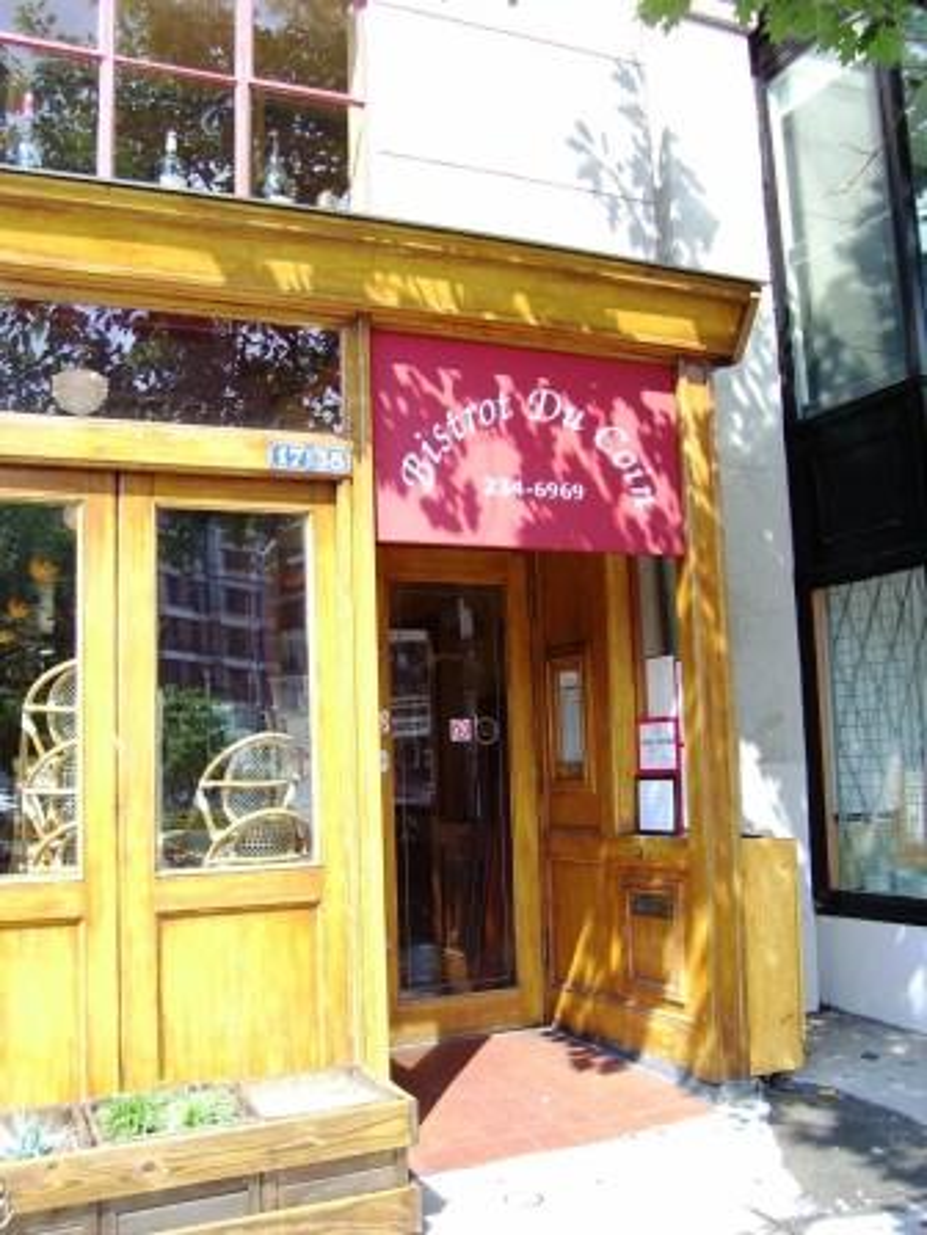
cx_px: 464
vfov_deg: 54.0
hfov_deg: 41.8
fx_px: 1214
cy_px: 618
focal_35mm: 34
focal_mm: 5.6
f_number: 2.7
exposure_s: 1/250
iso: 80
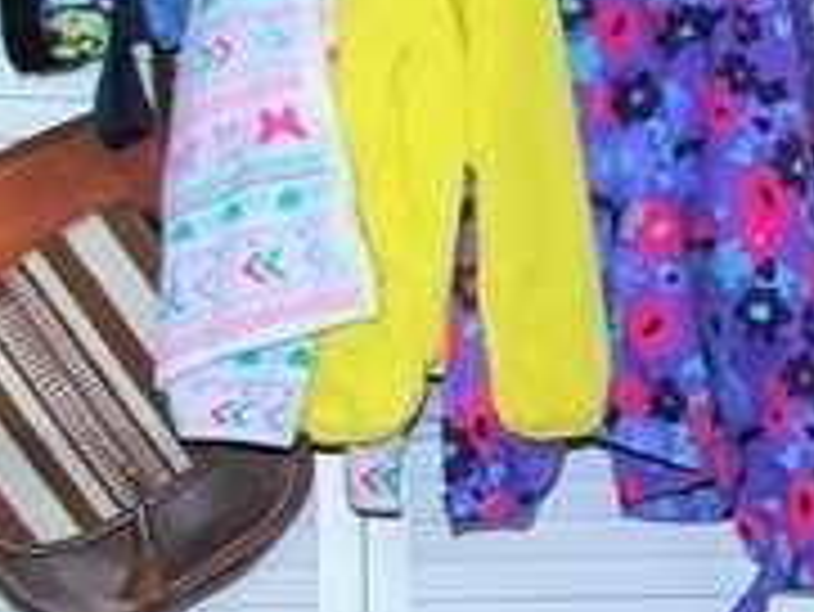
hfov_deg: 12.0
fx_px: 3247
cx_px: 1855
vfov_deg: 10.7
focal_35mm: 138
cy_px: 513
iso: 200
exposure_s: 1/60
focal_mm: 16
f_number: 4
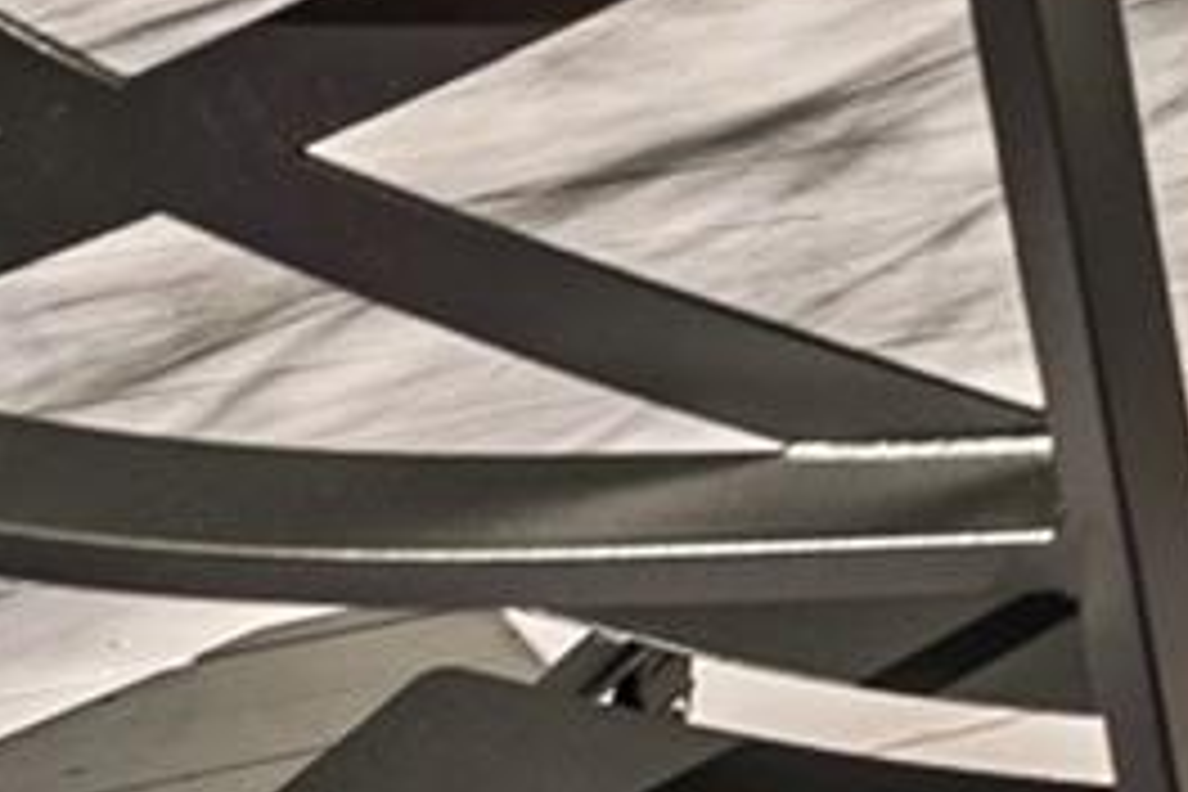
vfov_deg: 11.6
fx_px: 3201
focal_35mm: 97
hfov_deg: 16.3
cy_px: -1123
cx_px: 2362
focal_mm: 16
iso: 200
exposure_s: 1/500
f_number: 8
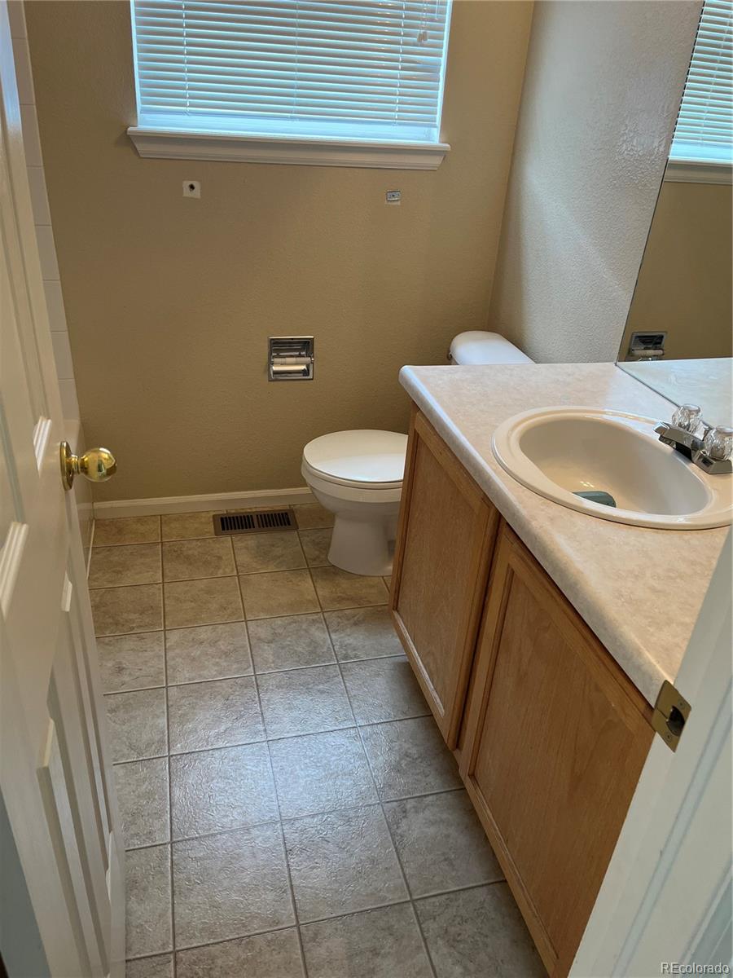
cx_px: 366
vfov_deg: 67.3
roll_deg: -2.9
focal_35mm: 26
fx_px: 734
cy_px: 489
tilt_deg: -30.8
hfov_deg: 53.1
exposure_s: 1/60
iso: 100
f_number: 1.6
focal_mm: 5.1
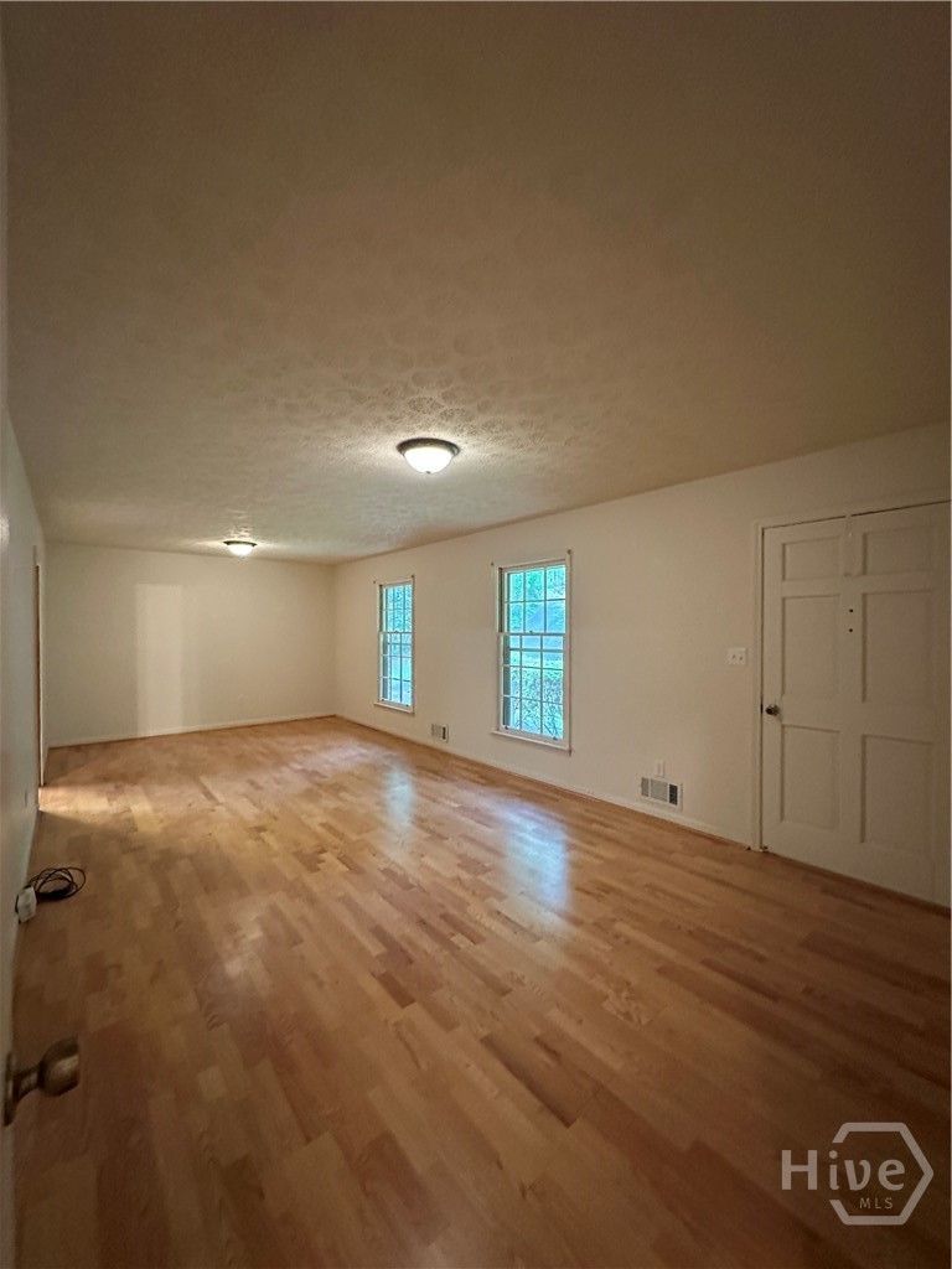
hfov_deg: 85.7
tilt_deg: +0.0
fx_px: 513
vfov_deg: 102.1
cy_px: 634
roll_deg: -0.4
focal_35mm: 14
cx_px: 476
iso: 800
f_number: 2.2
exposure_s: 1/60
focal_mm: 2.22
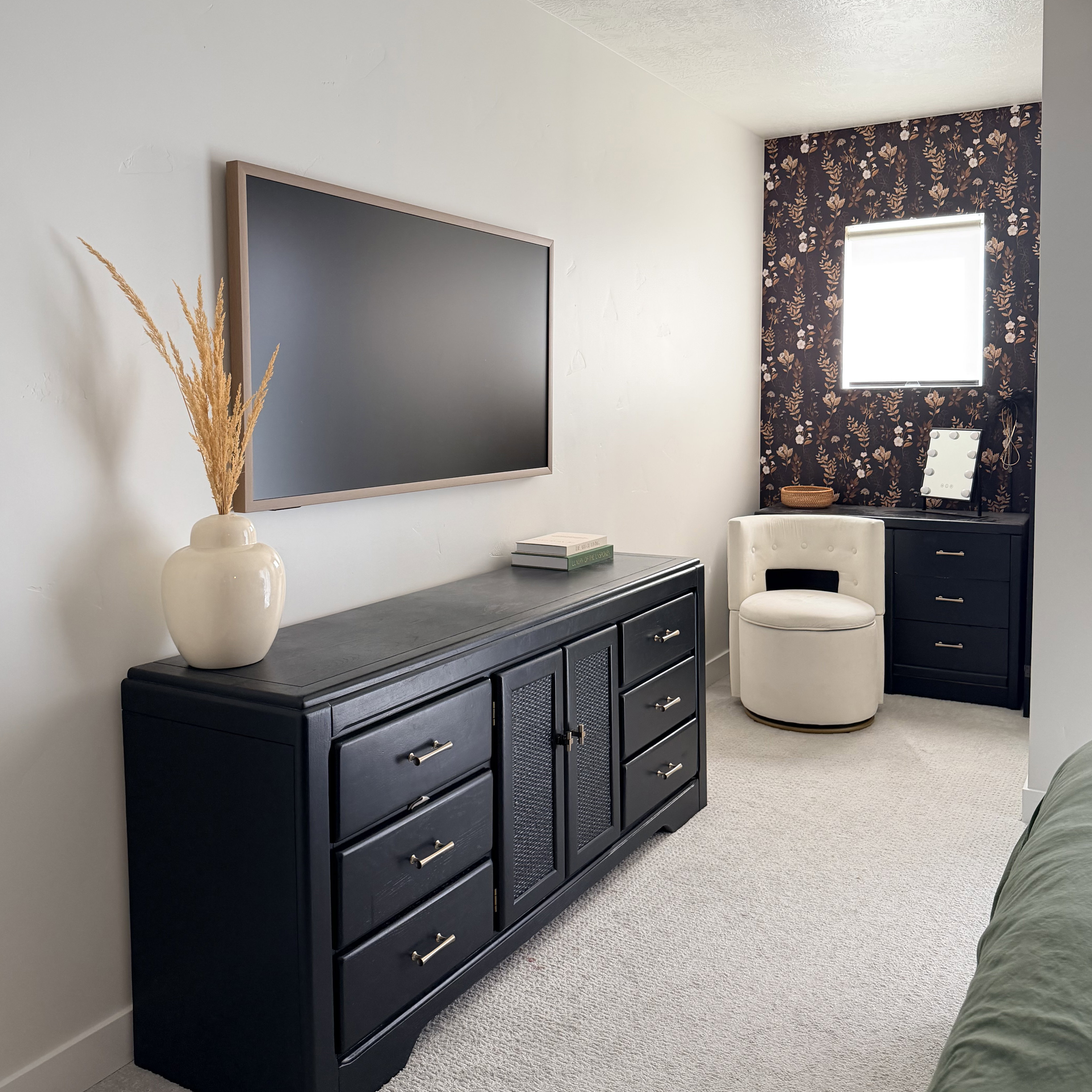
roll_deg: +0.6
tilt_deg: -2.5
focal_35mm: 29
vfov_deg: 55.3
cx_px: 548
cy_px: 455
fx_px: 1035
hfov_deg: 55.6
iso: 200
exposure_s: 1/118
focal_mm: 6.76
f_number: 1.78
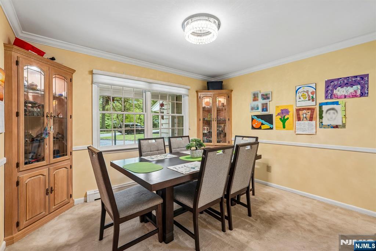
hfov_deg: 96.8
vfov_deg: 73.7
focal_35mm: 16
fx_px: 167
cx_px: 188
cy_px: 126
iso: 400
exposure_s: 1/5
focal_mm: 16
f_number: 8
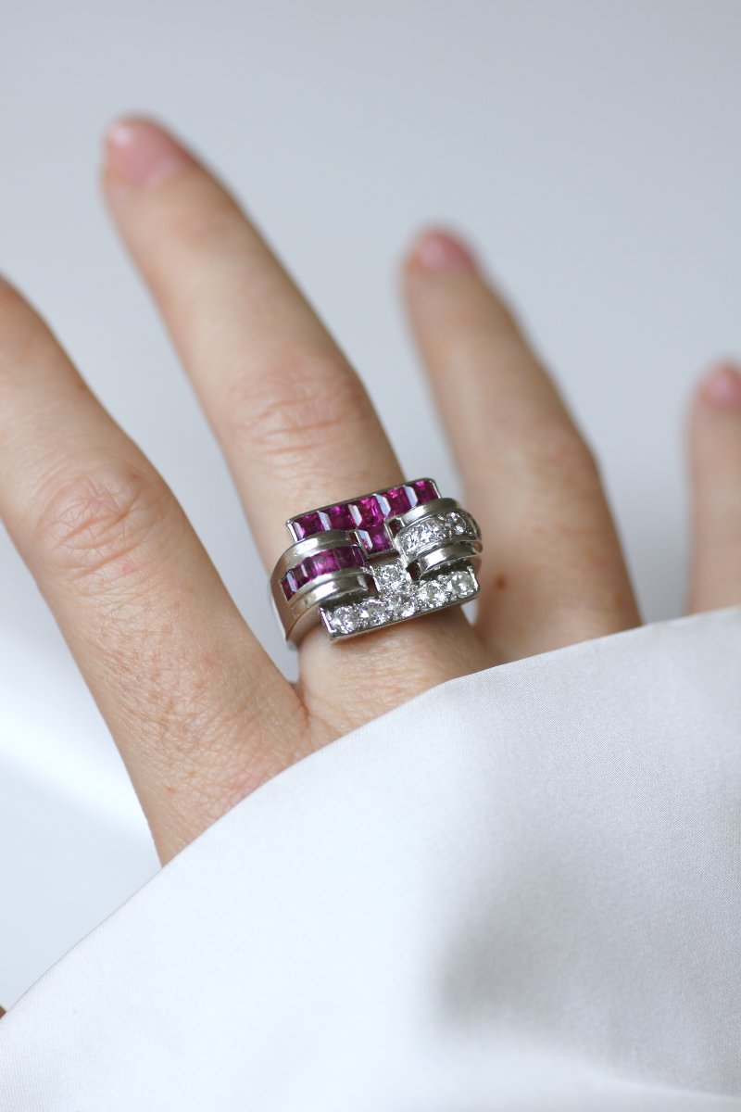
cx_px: 370
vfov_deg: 19.5
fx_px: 3242
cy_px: 556
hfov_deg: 13.0
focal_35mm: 105
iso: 200
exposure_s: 1/125
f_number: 3.2
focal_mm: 70
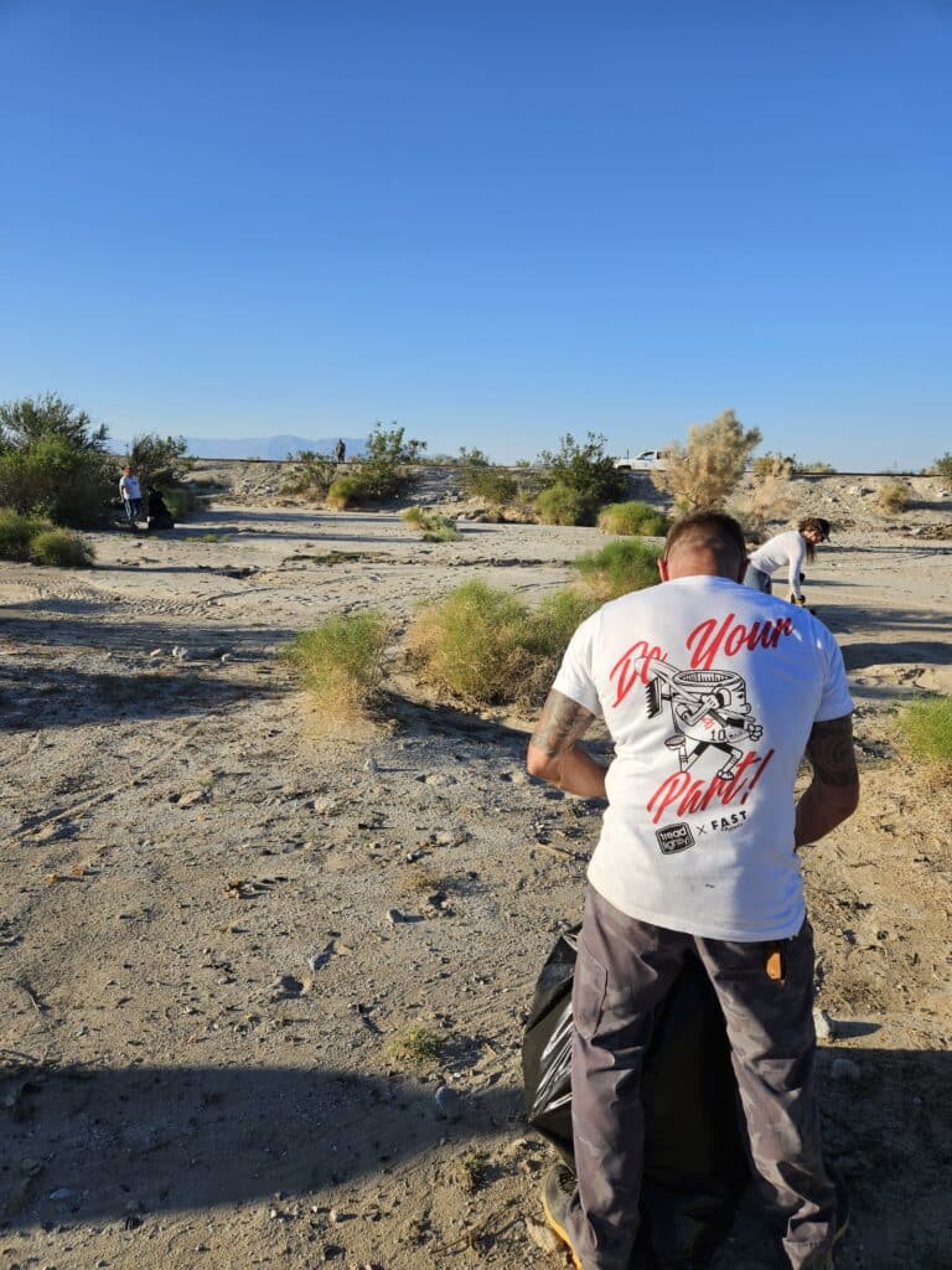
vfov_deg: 73.9
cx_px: 476
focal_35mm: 23
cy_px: 635
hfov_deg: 58.9
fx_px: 843
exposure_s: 1/1829
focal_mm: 5.4
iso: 25
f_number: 1.8
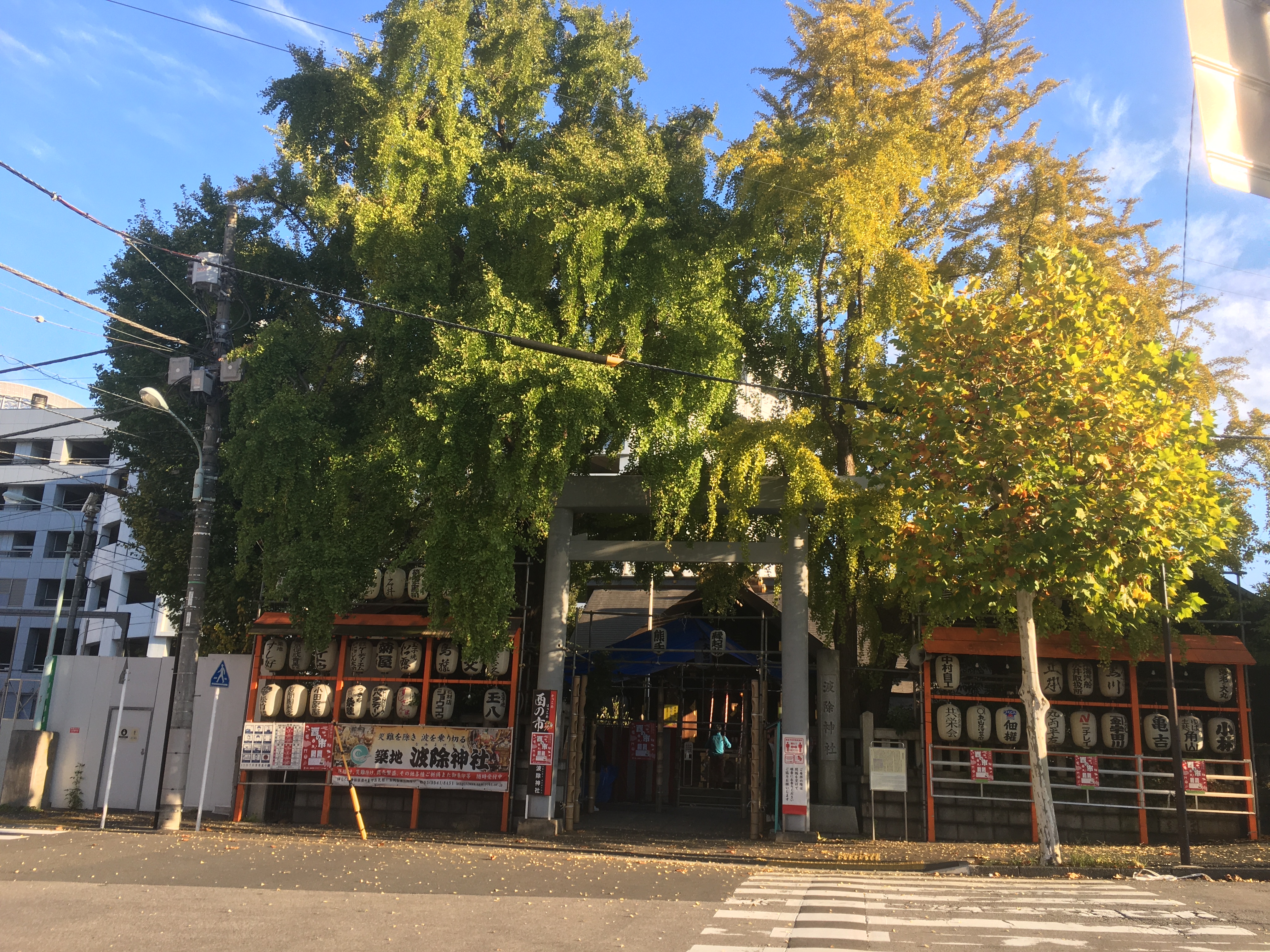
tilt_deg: +14.7
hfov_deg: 61.7
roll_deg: -1.0
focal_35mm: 29
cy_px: 476
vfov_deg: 48.2
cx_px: 635
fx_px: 1064
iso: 25
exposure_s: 1/305
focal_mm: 4.15
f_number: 2.2
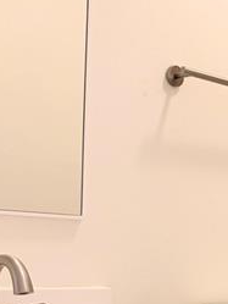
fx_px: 649
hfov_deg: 18.9
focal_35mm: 74
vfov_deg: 24.8
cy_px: 321
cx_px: 267
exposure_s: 1/120
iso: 125
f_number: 1.78
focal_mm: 6.76
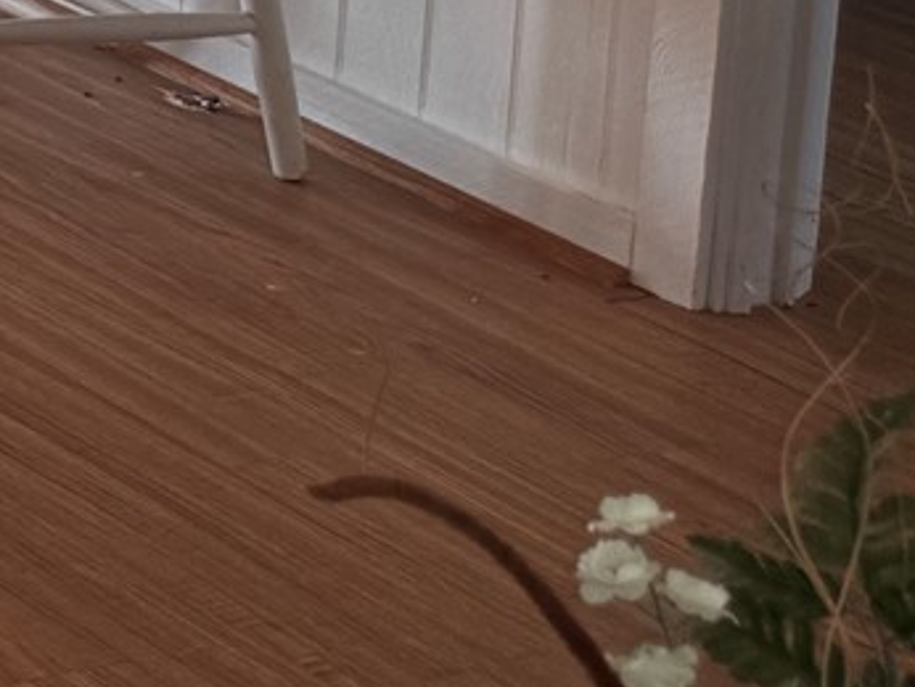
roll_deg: +0.3
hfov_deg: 10.3
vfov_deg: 9.4
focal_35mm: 142
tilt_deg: -8.7
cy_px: -920
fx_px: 3756
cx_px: -1777
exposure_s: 1/120
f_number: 1.78
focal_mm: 6.76
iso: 64
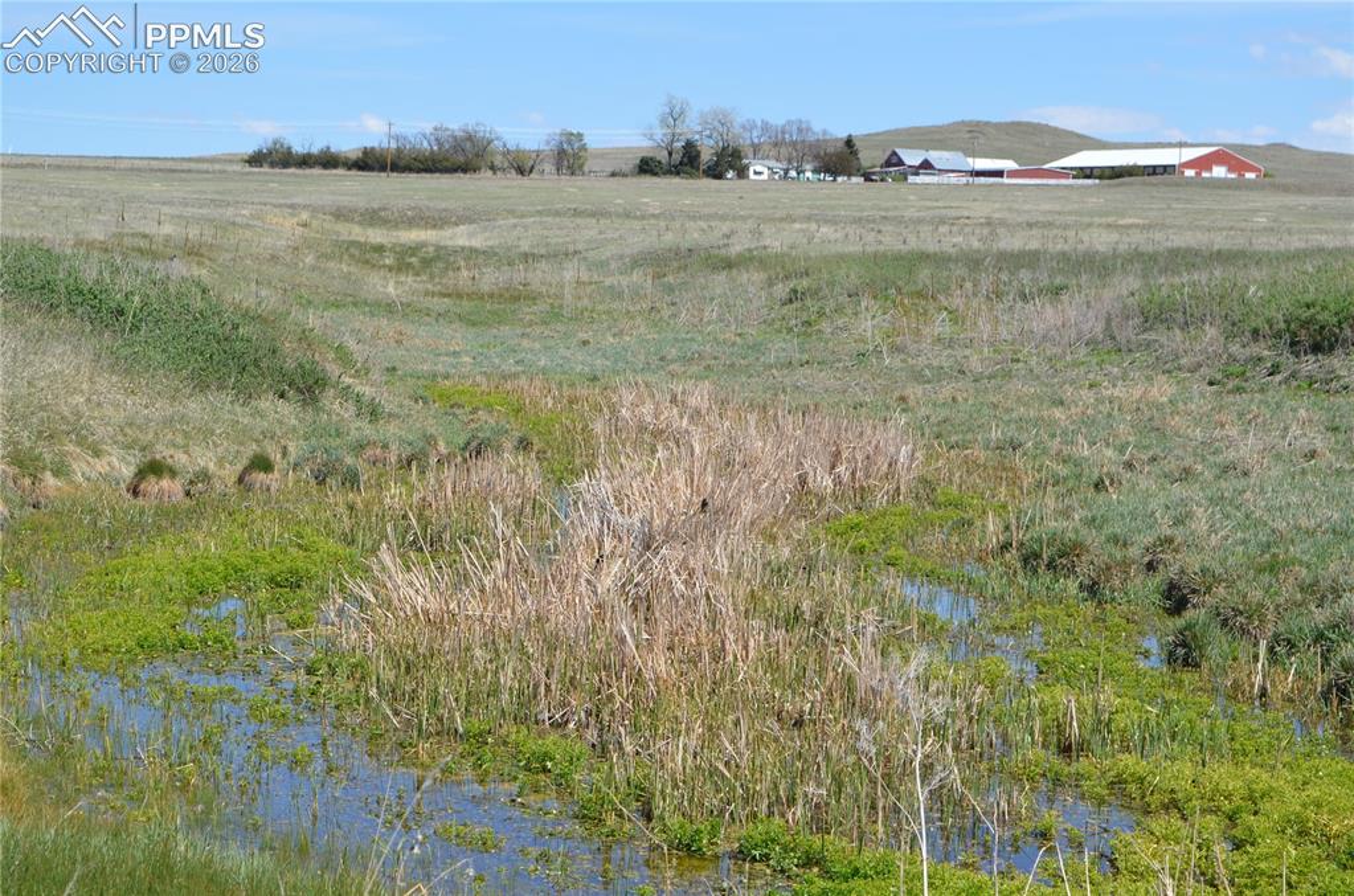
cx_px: 677
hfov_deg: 24.7
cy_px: 448
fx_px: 3096
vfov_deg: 16.5
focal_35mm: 82
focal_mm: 55
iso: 100
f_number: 8
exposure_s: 1/250
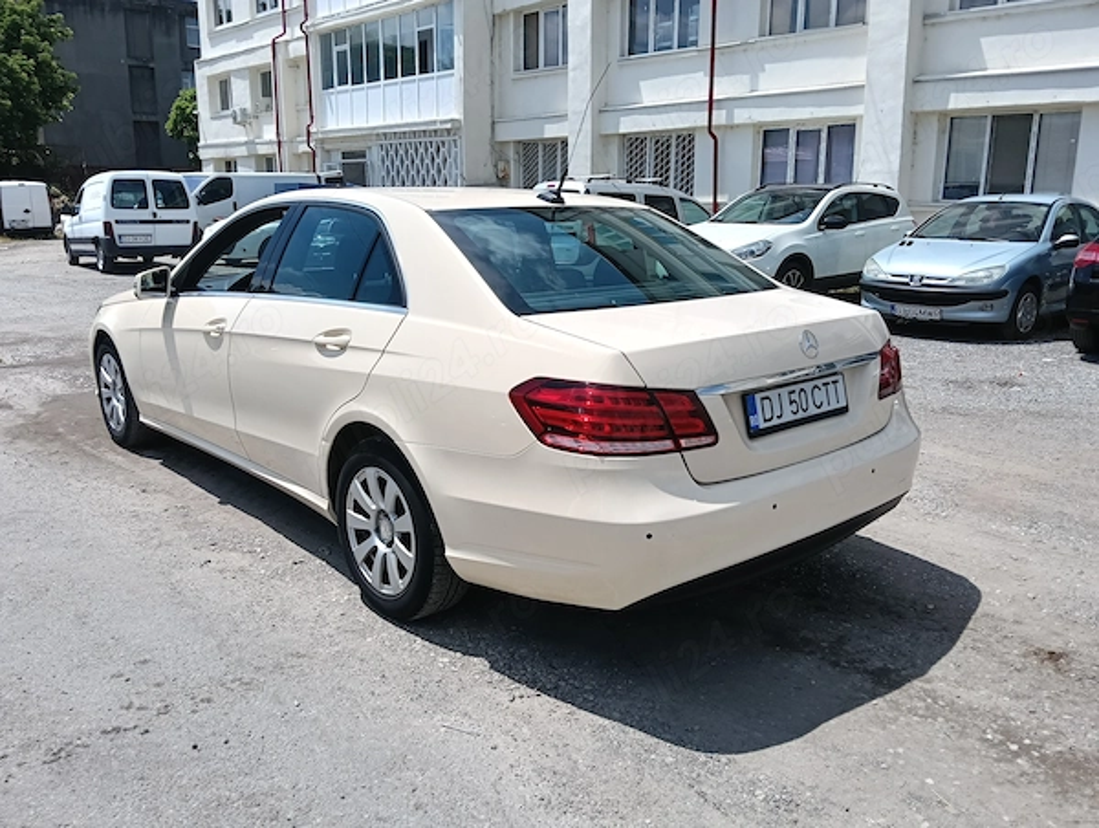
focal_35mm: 27
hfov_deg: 65.2
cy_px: 414
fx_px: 859
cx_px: 550
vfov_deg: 51.5
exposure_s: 1/1070
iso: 64
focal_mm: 3.98
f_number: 1.8
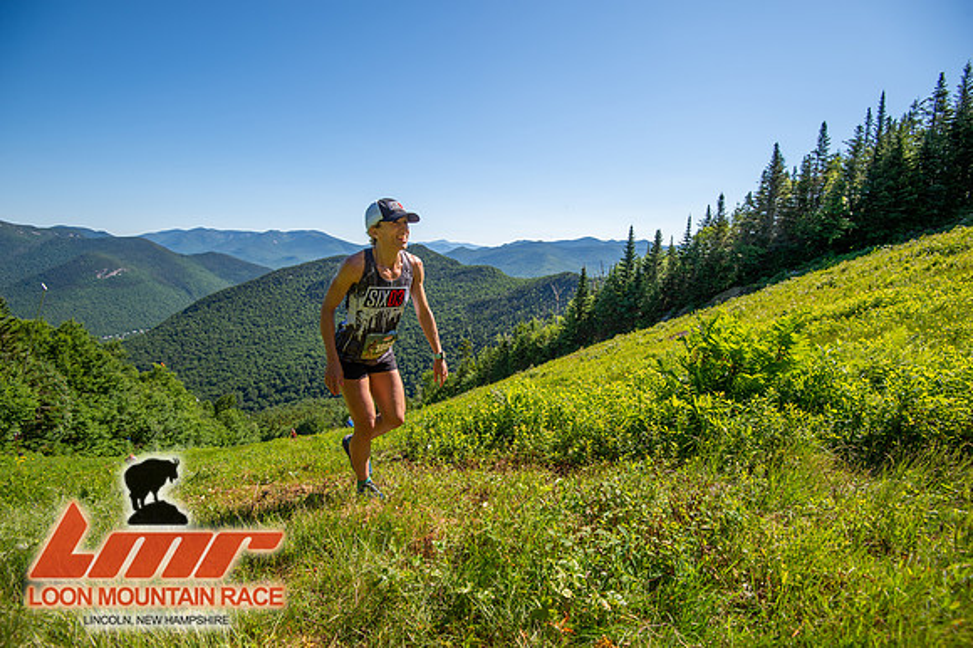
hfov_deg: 96.8
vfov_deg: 73.7
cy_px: 324
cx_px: 486
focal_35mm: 16
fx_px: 432
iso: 100
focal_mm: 16
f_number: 5
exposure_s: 1/500
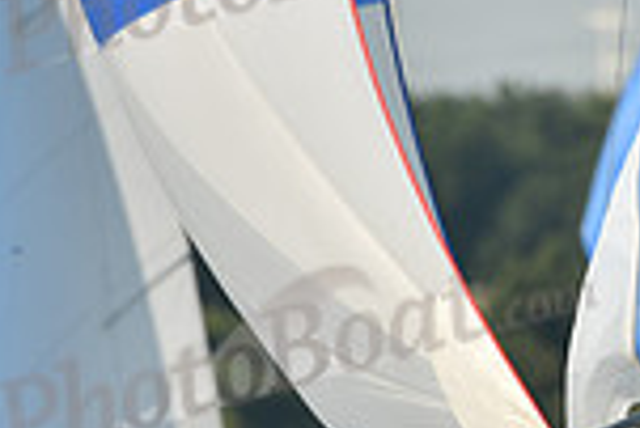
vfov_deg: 0.9
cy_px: 515
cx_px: 818
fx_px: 27261
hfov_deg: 1.3
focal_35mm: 1532
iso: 250
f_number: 6.3
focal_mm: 400
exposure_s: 1/1250
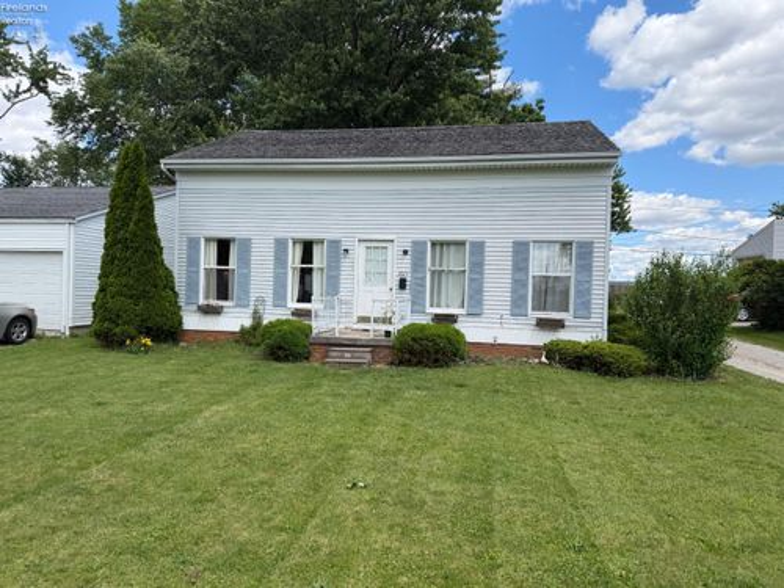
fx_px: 544
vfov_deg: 56.8
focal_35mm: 24
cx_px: 392
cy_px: 294
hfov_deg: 71.6
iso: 80
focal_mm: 6.76
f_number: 1.78
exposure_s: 1/2801
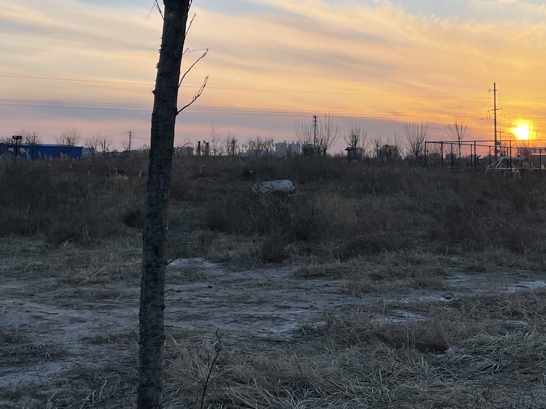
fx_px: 883
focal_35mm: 56
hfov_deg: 34.1
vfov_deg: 25.6
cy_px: 82
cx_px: 353
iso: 32
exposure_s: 1/1247
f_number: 1.6
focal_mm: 4.2
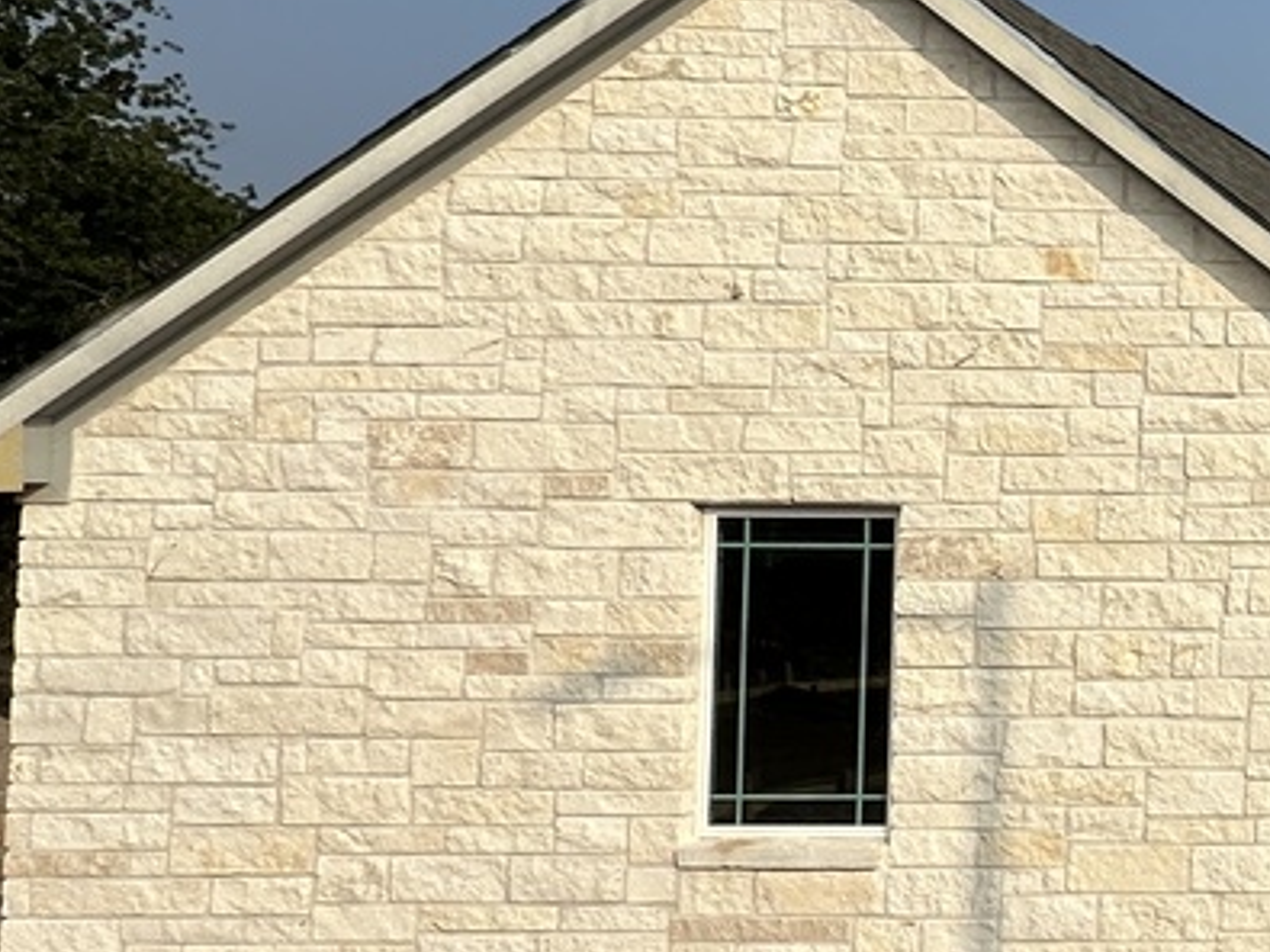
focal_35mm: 51
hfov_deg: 26.2
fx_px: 1871
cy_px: 450
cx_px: 1952
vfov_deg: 28.5
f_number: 2.2
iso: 40
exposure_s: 1/3205
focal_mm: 2.22
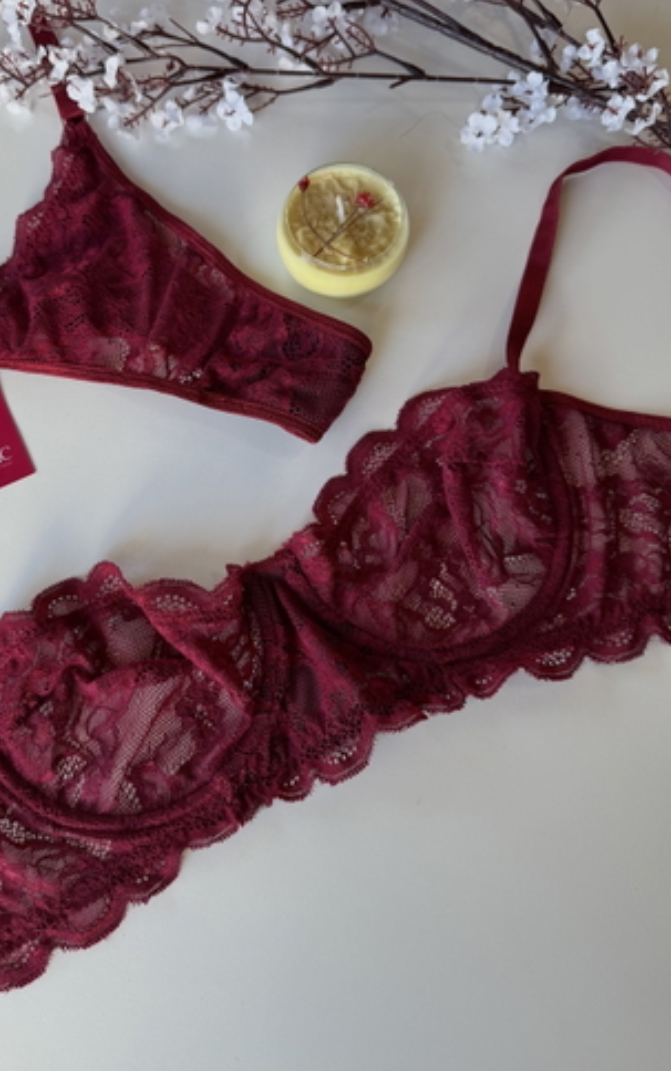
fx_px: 818
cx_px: 255
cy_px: 486
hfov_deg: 44.3
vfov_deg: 66.3
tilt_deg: -74.8
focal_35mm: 28
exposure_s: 1/121
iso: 80
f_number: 1.78
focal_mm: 6.76
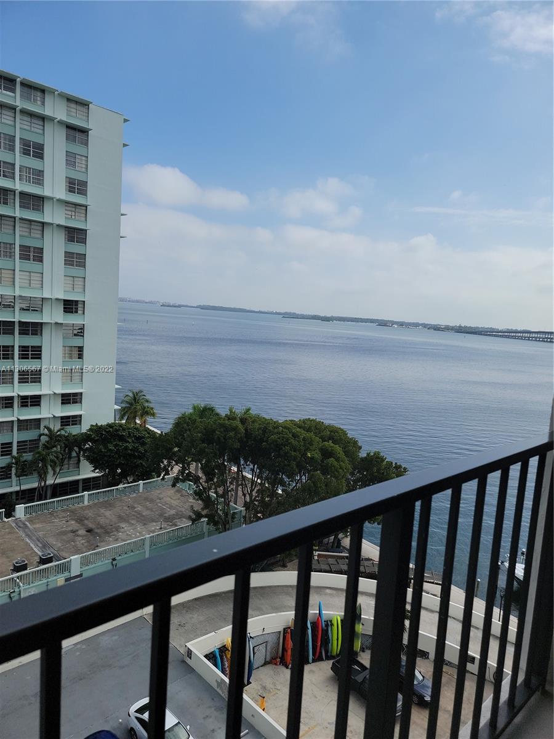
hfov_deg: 56.8
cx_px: 277
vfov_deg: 71.6
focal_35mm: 24
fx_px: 512
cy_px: 370
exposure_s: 1/1789
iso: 50
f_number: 1.8
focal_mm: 6.7
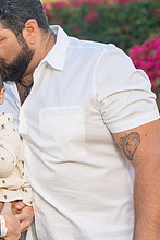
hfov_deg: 7.6
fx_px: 1198
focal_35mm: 180
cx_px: 10
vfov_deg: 11.4
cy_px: 172
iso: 160
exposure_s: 1/200
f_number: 4
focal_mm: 88
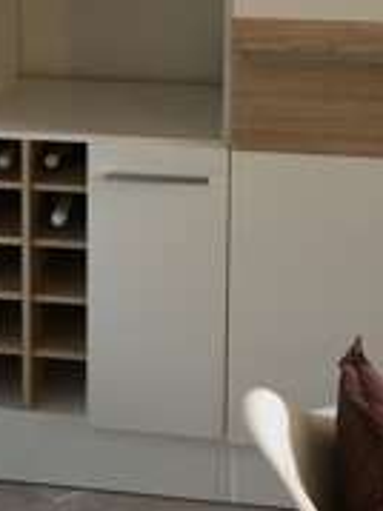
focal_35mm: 83
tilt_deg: -7.0
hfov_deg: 17.6
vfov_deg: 22.6
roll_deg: +1.2
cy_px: -9
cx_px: 71
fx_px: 1226
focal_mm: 4.15
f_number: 2.2
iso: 64
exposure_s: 1/17
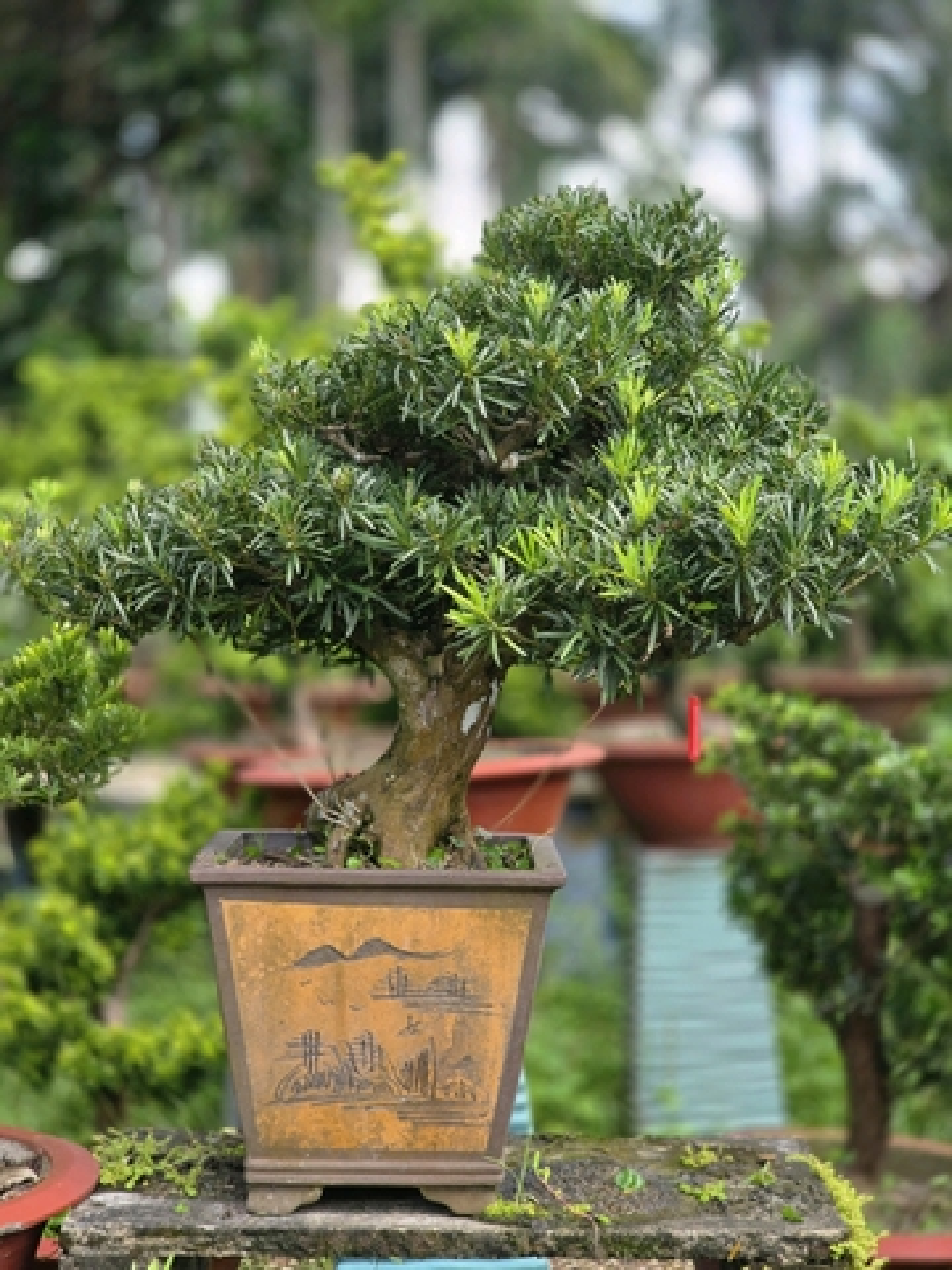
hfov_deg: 21.3
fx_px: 2530
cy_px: 635
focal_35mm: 69
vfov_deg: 28.2
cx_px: 476
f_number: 2.4
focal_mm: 7.9
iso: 50
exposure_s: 1/556
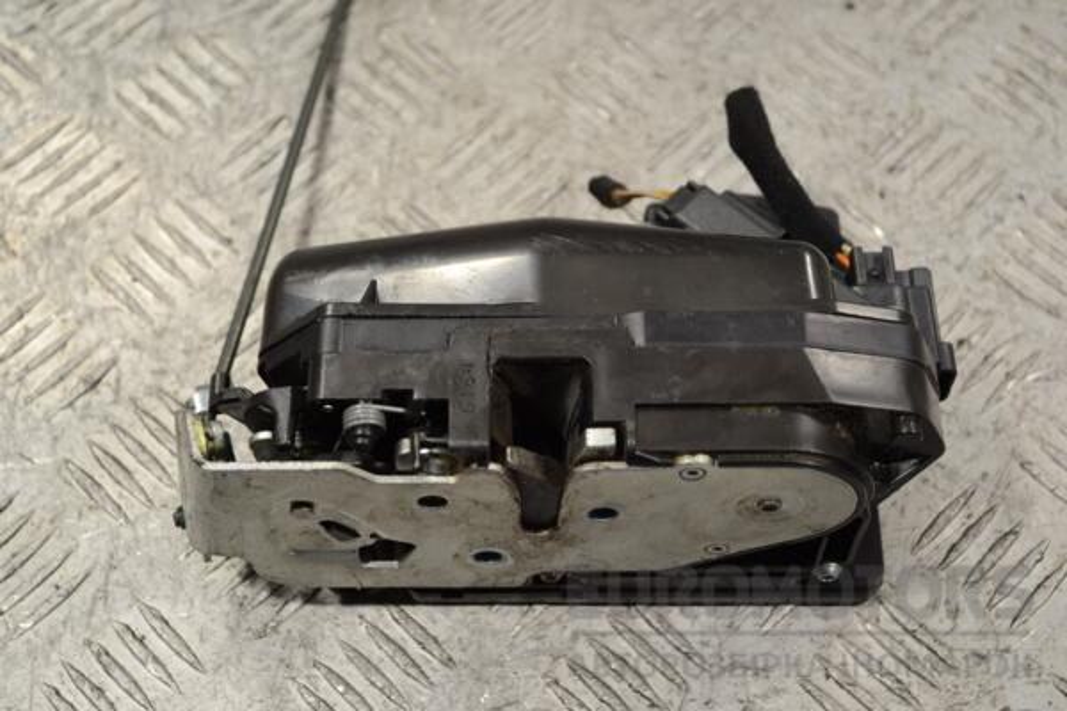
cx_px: 534
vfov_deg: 22.6
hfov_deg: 33.4
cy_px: 356
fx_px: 1778
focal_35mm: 60
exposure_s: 1/30
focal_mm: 40
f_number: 5.3
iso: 160
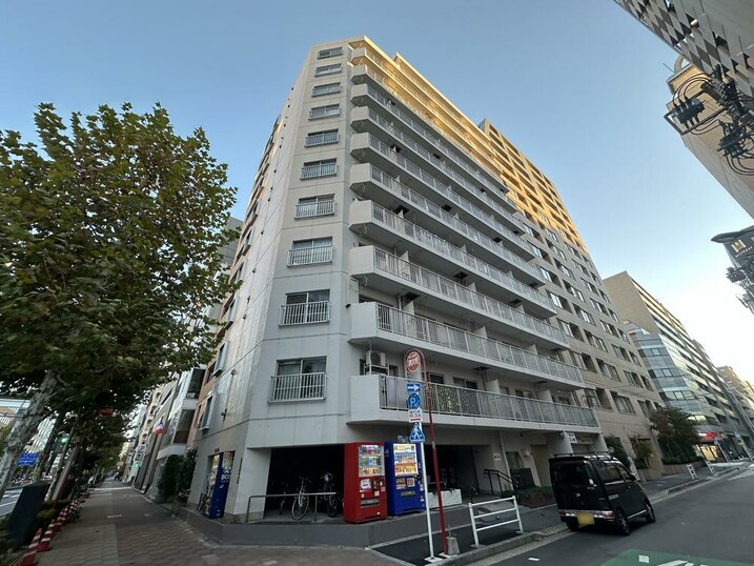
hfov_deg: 102.1
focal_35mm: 14
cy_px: 283
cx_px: 377
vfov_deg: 85.7
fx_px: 305
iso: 50
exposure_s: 1/99
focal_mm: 2.22
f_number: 2.2
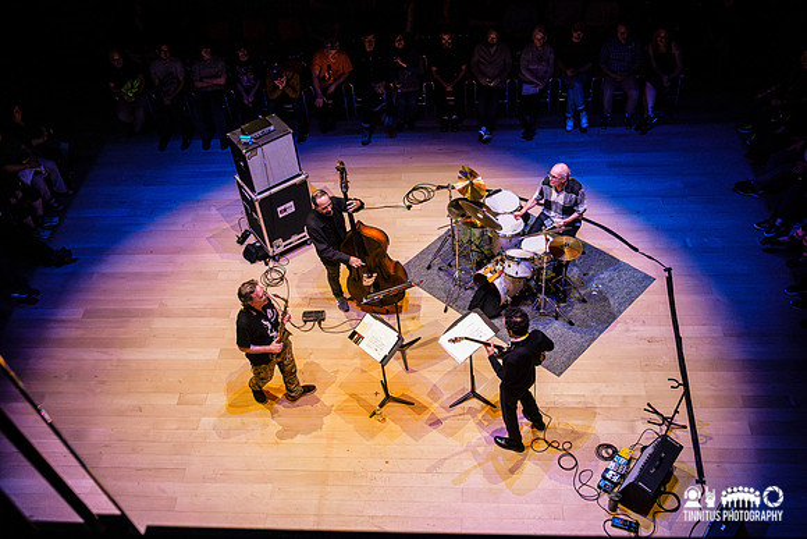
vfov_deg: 36.9
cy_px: 270
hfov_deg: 53.1
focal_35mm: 36
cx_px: 404
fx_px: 807
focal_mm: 13.29
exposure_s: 1/320
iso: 2500
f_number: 3.5
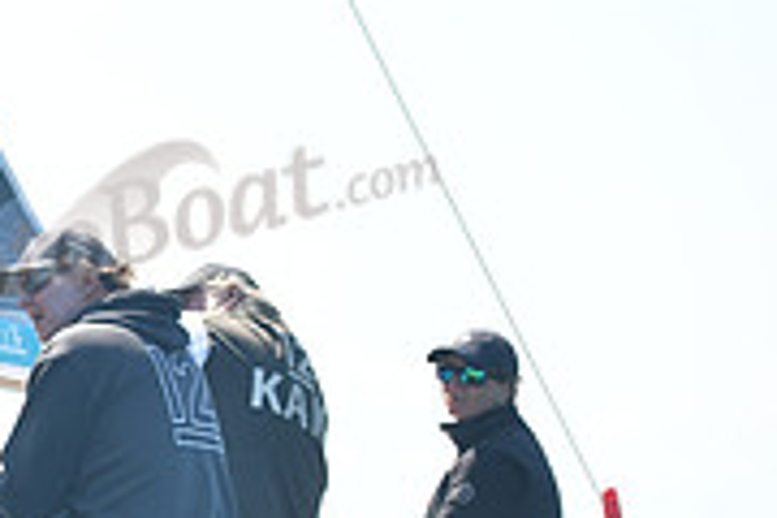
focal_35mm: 339
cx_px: -388
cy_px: 516
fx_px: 7316
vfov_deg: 4.0
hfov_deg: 6.0
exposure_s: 1/640
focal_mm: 105
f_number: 3.5
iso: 320
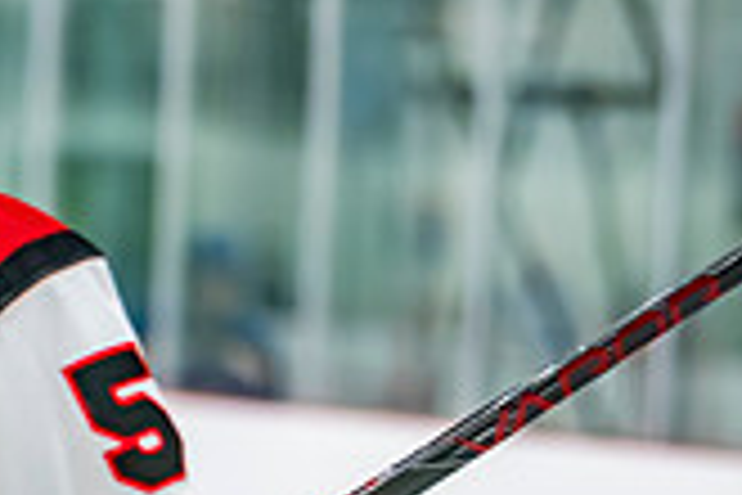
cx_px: 247
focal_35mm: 440
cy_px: 637
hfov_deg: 4.7
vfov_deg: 3.1
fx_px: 9068
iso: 3200
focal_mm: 125
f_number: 2.8
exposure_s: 1/640
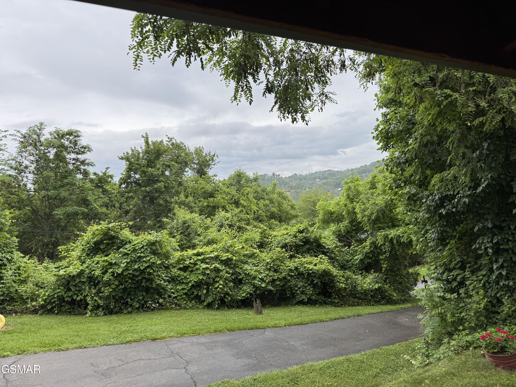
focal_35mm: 24
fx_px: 358
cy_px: 194
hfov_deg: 71.6
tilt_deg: -0.9
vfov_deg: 56.8
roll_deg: +3.1
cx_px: 258
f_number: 1.78
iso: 80
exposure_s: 1/1285
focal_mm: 6.76
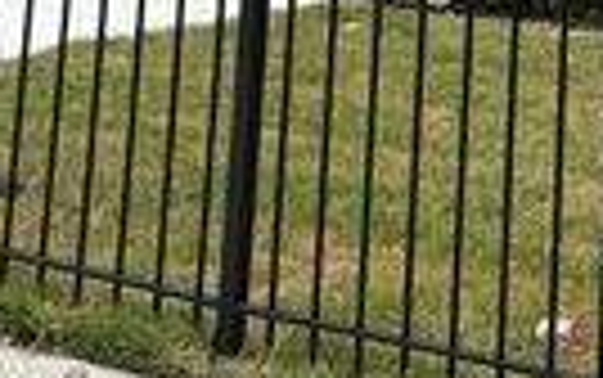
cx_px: 670
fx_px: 2253
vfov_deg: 7.9
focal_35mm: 137
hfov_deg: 14.9
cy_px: -857
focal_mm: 5.96
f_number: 1.6
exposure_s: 1/1115
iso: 50
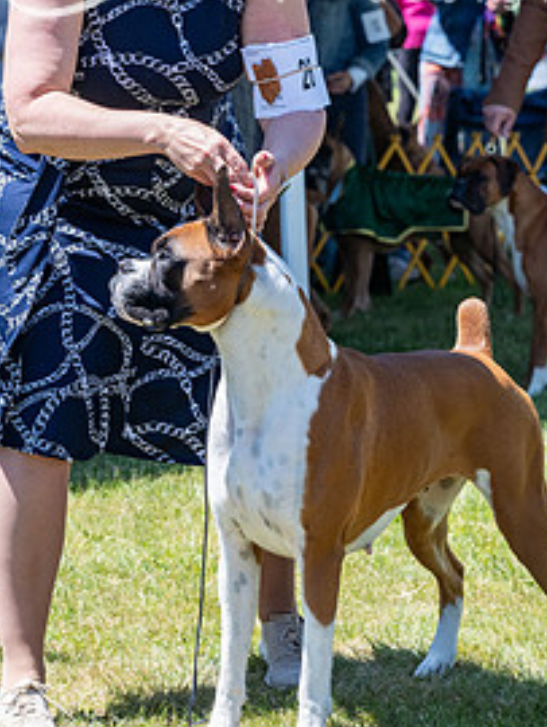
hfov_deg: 9.3
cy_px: 256
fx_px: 3366
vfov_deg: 12.3
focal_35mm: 160
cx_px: 299
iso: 1250
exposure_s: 1/1600
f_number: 7.1
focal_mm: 100
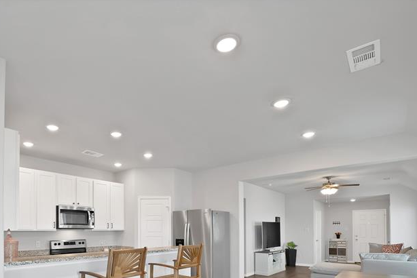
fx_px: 232
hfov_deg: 82.2
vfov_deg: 56.8
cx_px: 153
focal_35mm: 20
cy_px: 228
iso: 640
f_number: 9
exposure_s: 1/2
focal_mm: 12
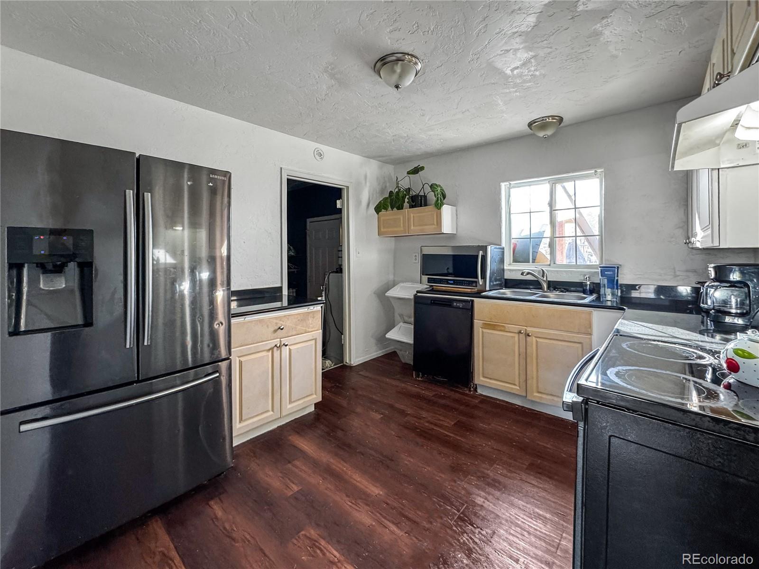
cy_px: 284
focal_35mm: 14
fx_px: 307
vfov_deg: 85.7
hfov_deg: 102.1
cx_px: 380
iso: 250
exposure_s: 1/60
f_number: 2.2
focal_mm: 2.22
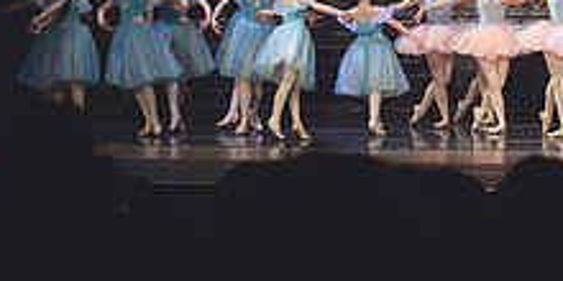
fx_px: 2939
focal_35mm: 202
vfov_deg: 5.5
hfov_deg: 10.9
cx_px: 535
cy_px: 22
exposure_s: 1/320
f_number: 2.8
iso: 250
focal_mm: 70
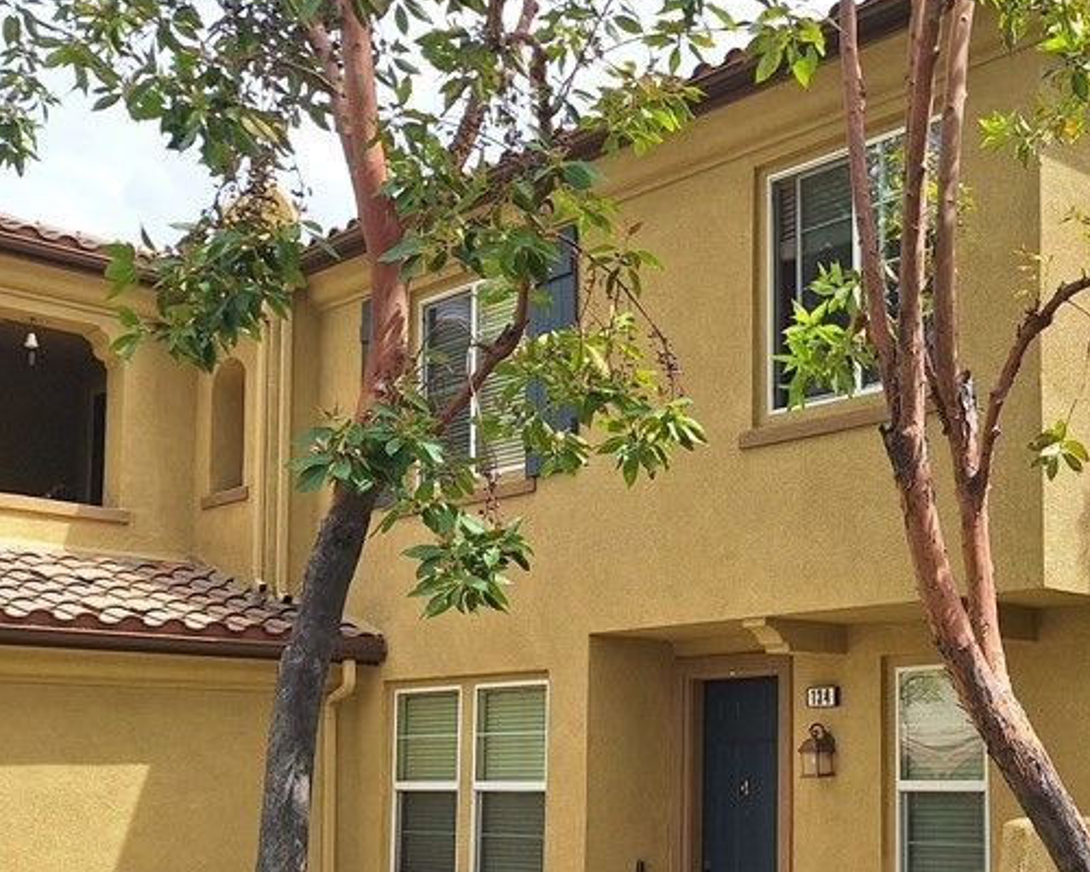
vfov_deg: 32.3
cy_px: 632
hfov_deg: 38.5
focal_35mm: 46
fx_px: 1484
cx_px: 903
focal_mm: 5.54
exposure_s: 1/1757
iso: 40
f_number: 1.8
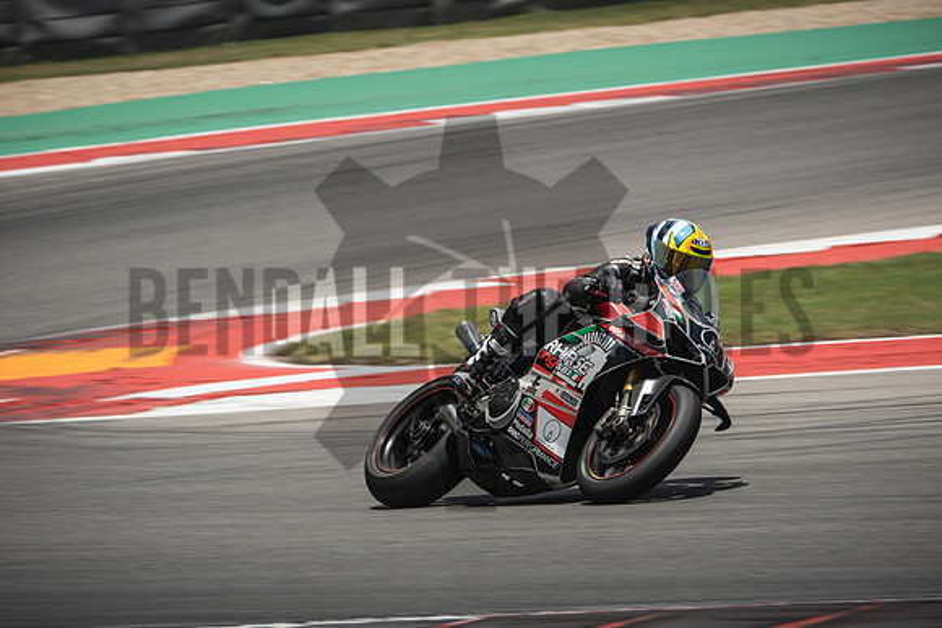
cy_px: 314
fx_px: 7851
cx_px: 471
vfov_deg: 4.6
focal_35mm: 300
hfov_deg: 6.9
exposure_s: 1/200
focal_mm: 200
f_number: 9
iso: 125
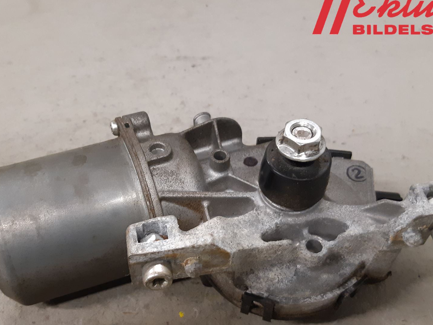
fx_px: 463
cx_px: 189
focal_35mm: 37
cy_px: 215
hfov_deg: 50.0
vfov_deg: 38.3
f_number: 1.7
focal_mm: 3.93
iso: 200
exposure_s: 1/50
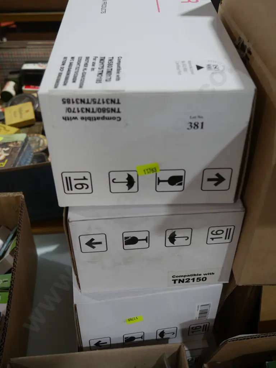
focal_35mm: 38
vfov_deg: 49.0
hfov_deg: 37.7
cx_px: 138
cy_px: 184
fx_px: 404
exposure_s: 1/60
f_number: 4.1
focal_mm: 19
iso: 400
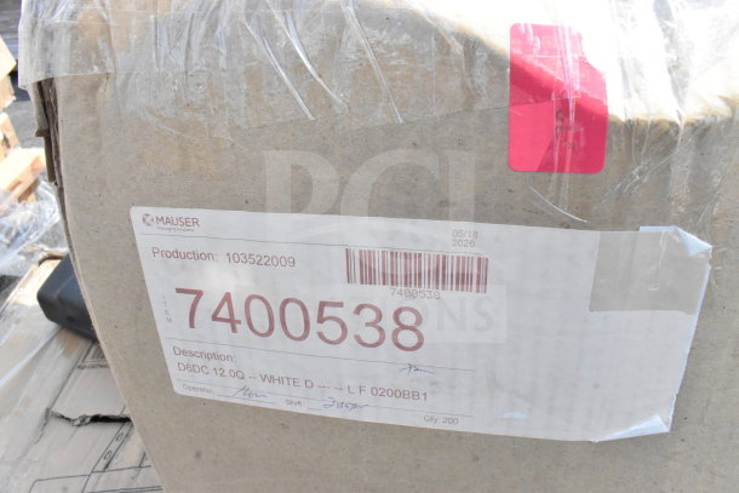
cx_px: 370
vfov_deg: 48.0
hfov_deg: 67.4
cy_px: 246
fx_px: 554
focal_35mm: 27
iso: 6400
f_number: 16
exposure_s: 1/1000
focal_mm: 18
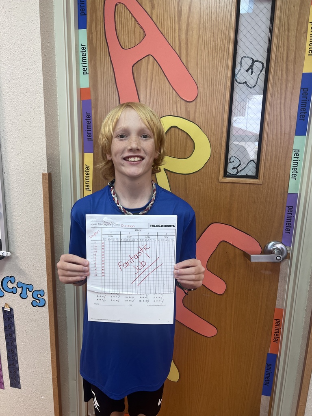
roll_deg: -1.1
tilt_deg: -12.0
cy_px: 208
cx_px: 156
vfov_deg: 67.3
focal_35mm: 26
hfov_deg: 53.1
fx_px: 312
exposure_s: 1/60
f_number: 1.5
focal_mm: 5.7
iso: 80
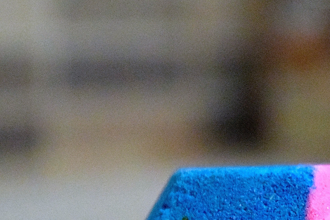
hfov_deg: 6.1
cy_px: 204
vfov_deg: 4.1
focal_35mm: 339
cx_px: 383
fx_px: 3102
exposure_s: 1/50
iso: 6400
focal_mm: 75
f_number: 5.3
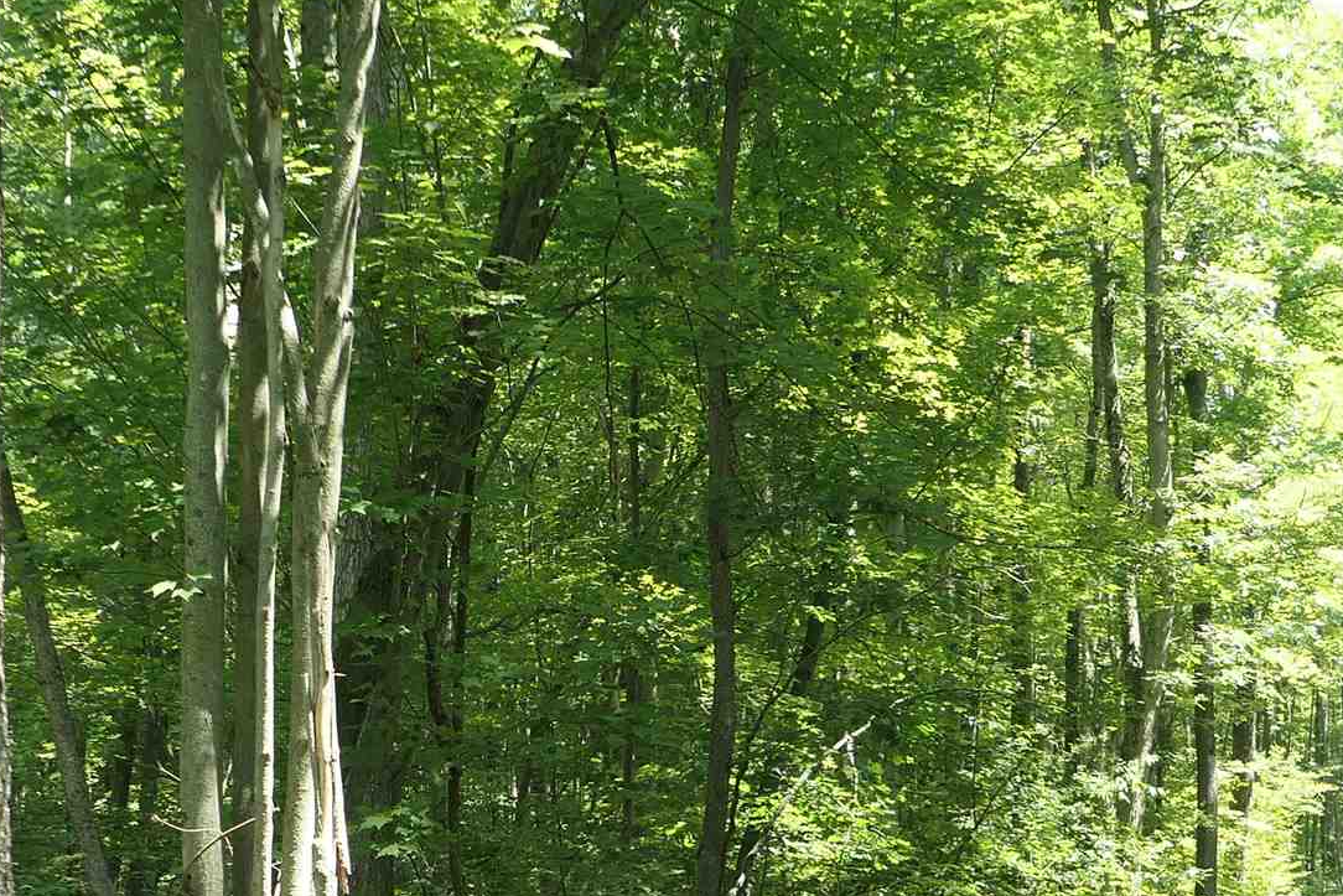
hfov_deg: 29.6
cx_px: 619
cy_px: 941
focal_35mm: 68
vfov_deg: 19.3
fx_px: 2537
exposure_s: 1/160
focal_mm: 8.8
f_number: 2.8
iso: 125
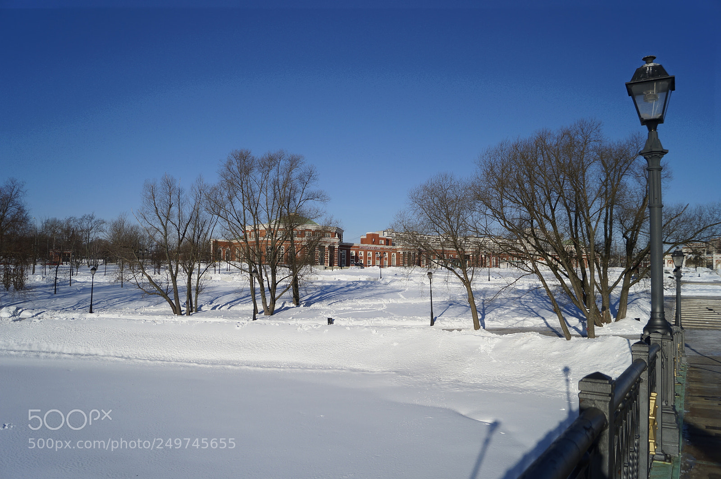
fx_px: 540
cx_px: 360
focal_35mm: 27
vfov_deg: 47.8
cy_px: 240
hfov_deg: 67.5
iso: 100
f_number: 3.5
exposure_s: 1/4000
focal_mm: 18
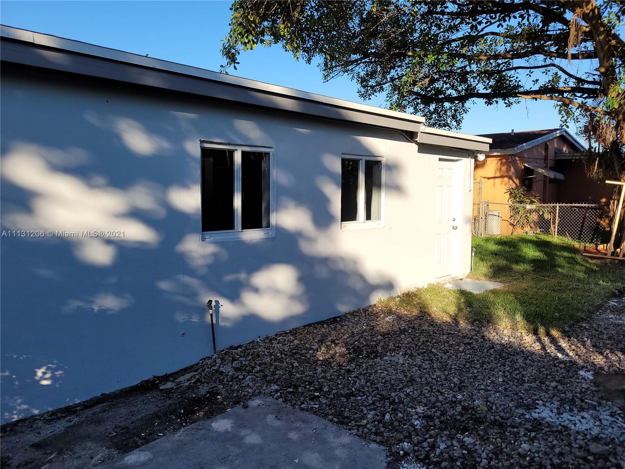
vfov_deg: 53.1
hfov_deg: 67.3
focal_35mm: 26
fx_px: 469
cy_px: 234
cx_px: 312
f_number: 1.8
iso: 40
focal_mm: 5.4
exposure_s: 1/1272
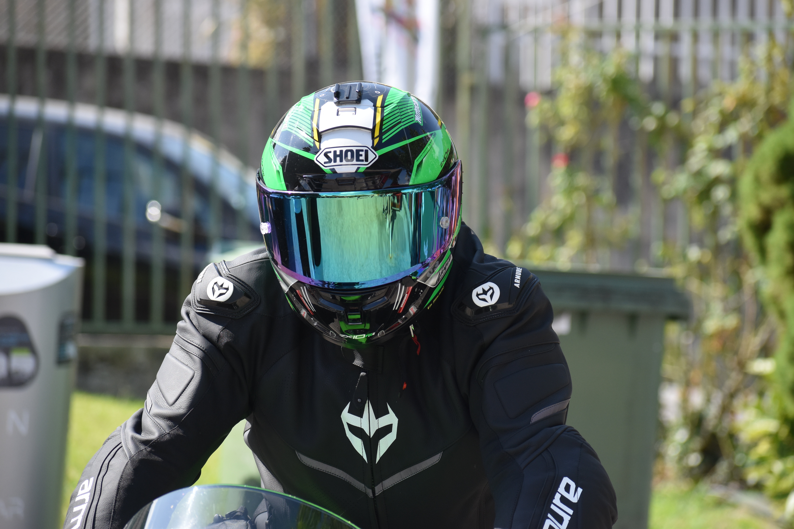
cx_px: 397
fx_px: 4300
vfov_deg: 7.0
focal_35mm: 195
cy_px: 264
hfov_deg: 10.5
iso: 400
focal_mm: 130
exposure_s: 1/1000
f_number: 4.8
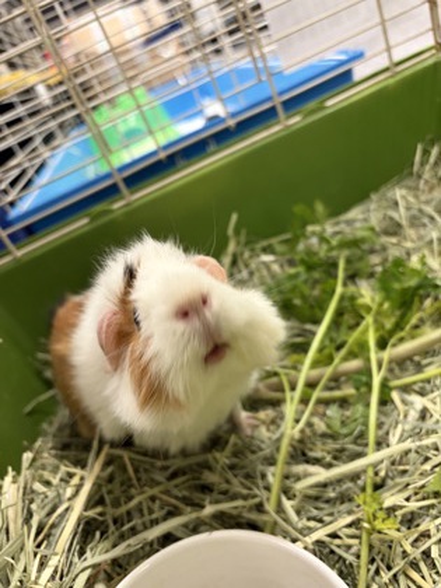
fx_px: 442
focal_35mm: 26
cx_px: 220
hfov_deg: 53.1
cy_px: 294
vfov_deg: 67.3
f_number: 1.6
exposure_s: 1/41
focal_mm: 5.96
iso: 160
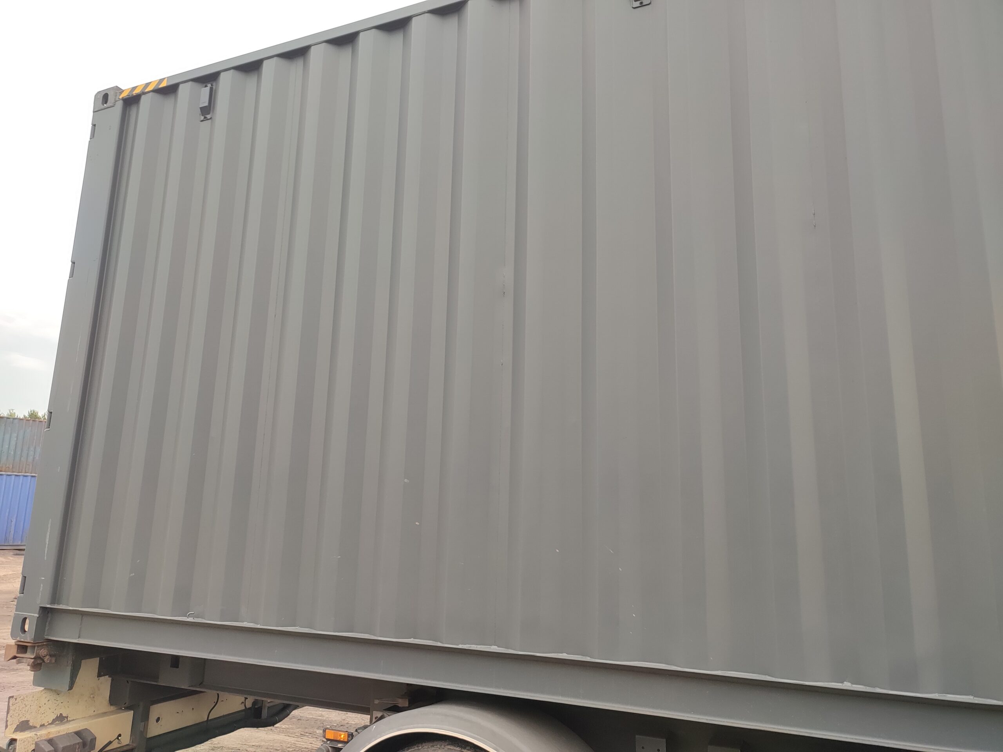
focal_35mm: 25
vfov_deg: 54.9
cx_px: 502
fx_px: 724
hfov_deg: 69.4
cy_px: 376
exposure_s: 1/268
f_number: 1.9
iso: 50
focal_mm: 6.04
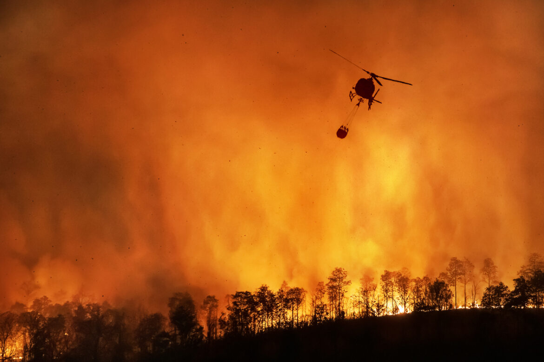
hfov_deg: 2.3
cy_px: 181
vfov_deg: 1.5
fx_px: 13599
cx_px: 272
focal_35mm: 900
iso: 160
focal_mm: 600
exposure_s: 1/1600
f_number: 6.3
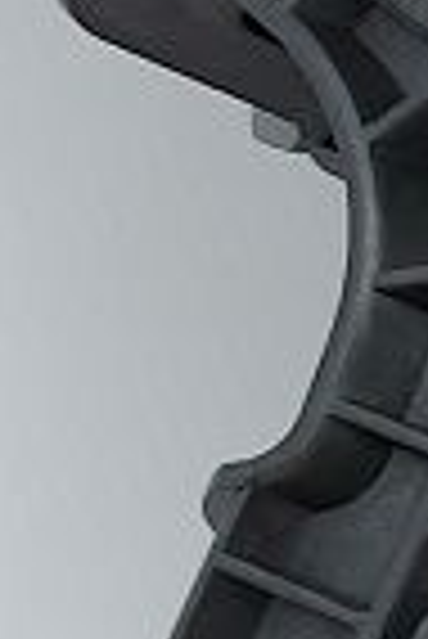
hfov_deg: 4.6
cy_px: 639
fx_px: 4340
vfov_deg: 8.4
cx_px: 2255
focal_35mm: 244
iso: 32
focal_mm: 5.23
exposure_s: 1/50
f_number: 1.8
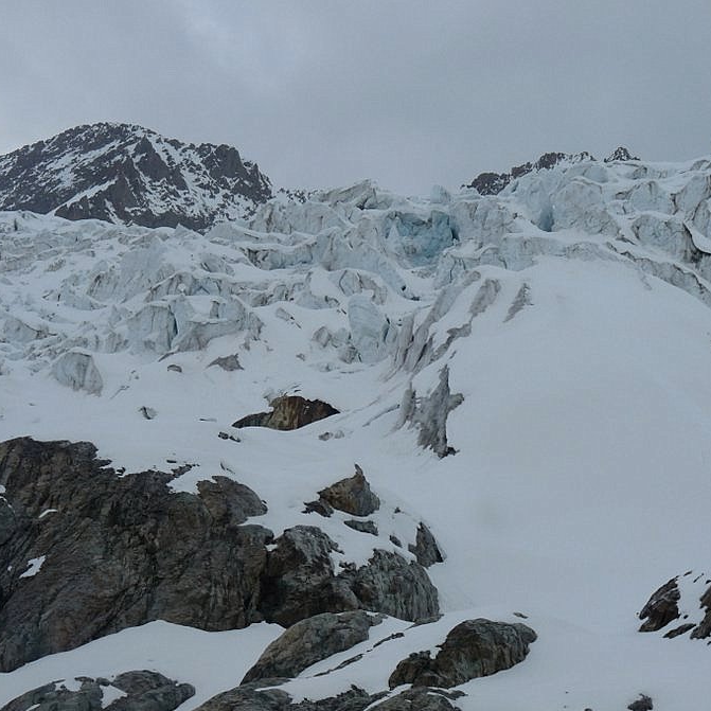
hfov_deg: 13.0
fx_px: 3114
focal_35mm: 134
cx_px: 381
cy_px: 357
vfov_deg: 13.0
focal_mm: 20.1
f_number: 6.3
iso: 100
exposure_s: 1/400
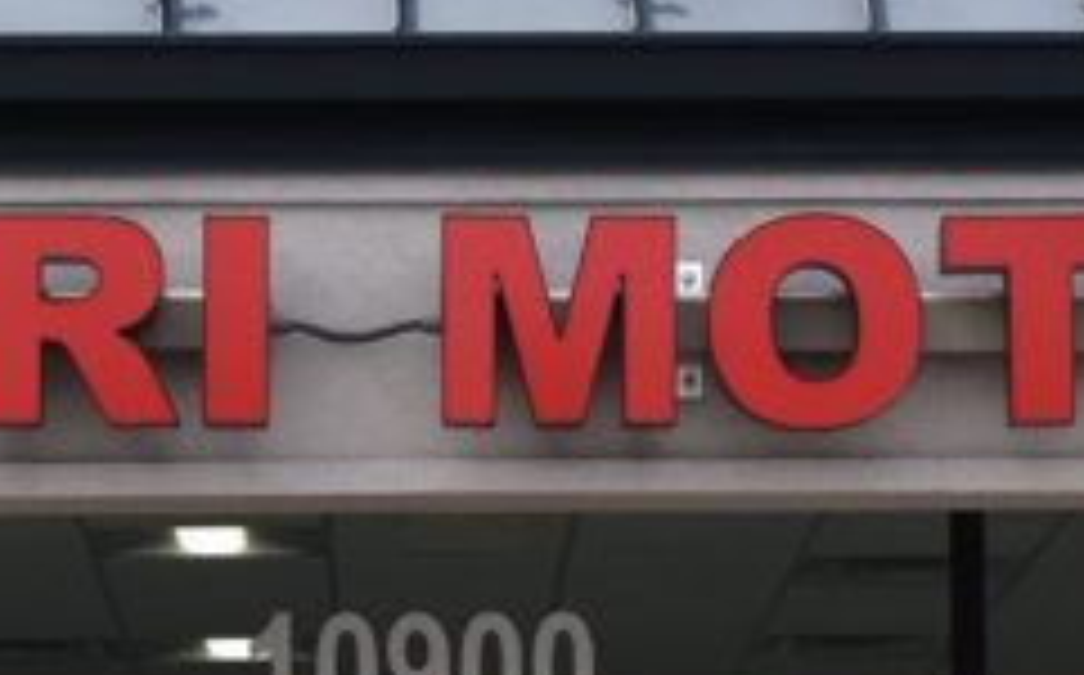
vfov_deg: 6.6
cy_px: 1197
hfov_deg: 10.8
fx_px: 5754
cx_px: 571
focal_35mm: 195
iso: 400
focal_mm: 30
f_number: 11
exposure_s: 1/400
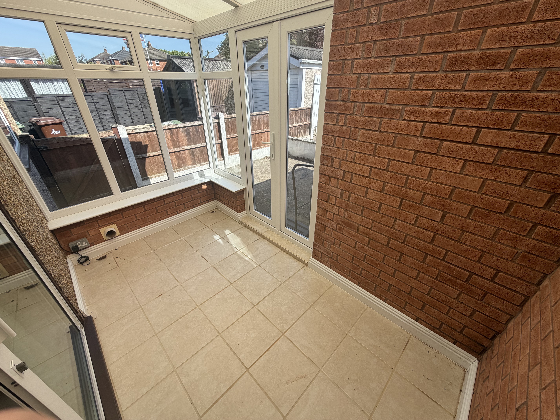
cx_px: 280
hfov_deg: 102.1
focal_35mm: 14
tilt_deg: -28.8
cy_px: 210
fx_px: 226
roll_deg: +0.9
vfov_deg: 85.7
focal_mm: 2.22
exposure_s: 1/502
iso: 50
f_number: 2.2
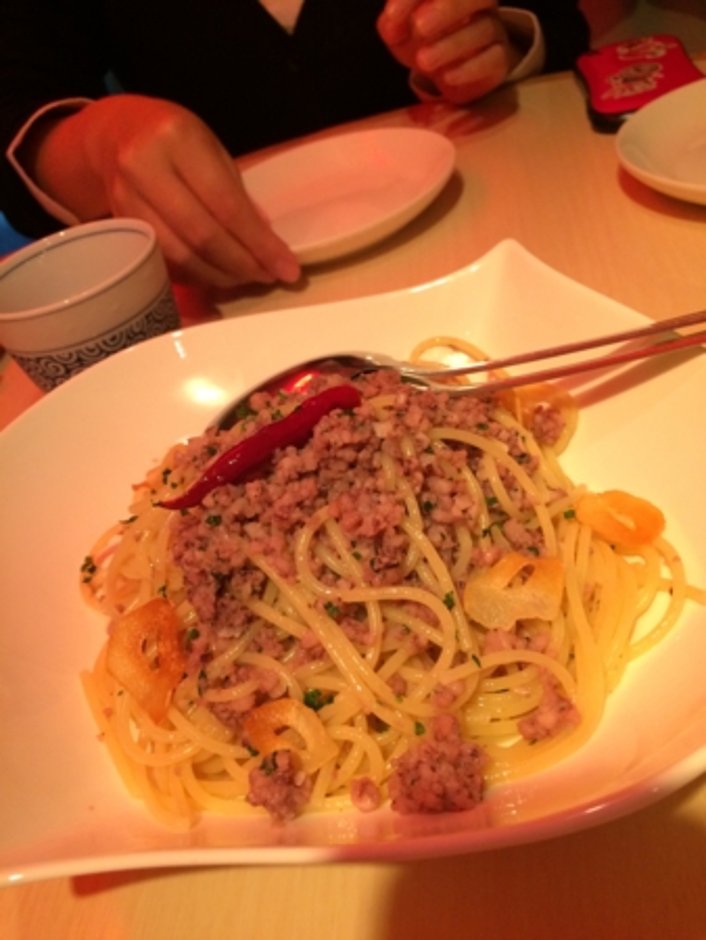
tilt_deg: -38.1
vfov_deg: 61.6
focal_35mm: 29
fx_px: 788
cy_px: 470
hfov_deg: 48.3
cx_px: 353
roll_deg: +20.6
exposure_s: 1/30
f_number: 2.2
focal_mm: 4.15
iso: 200
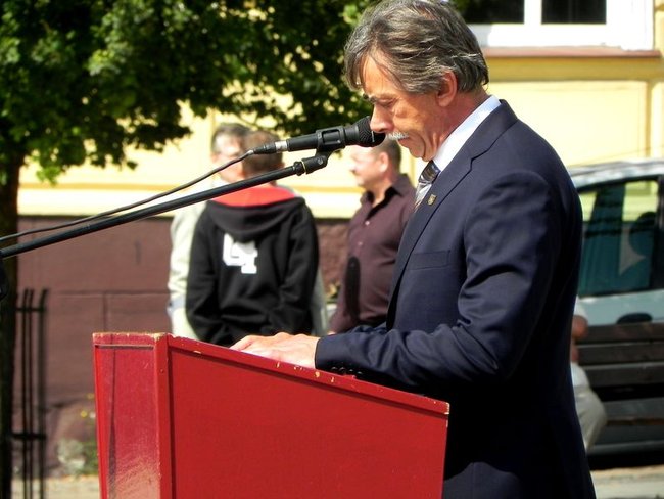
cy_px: 250
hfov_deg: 3.6
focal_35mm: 550
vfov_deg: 2.7
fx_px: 10554
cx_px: 332
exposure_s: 1/356
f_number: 6.3
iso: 160
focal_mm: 97.8
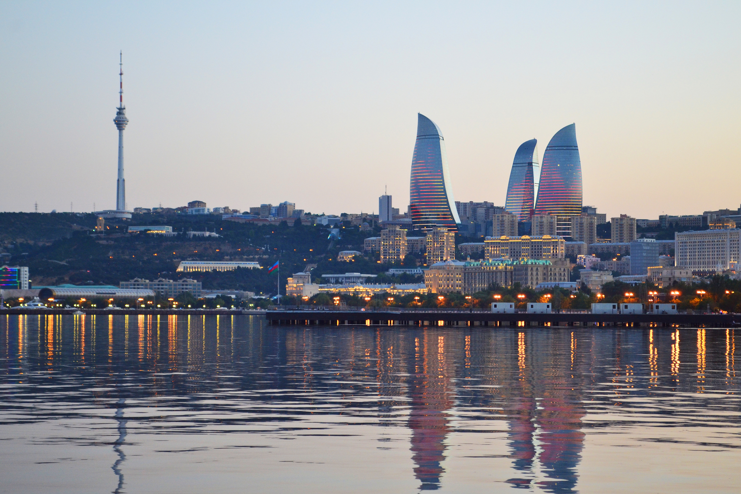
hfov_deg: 27.0
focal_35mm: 75
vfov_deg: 18.2
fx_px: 1544
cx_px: 370
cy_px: 247
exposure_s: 1/25
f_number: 5.6
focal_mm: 50
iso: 800
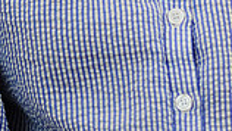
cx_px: 180
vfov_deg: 2.5
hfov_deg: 4.6
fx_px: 2911
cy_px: -287
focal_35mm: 473
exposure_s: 1/125
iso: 640
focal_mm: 82
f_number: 4
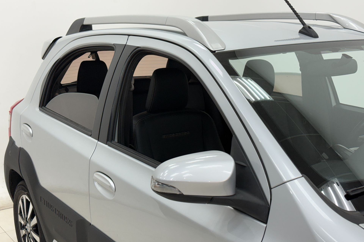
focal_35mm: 50
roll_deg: +1.5
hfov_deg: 39.6
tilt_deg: -11.5
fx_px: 506
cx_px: 182
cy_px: 134
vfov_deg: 27.0
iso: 64
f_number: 1.78
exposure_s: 1/120
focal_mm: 6.76
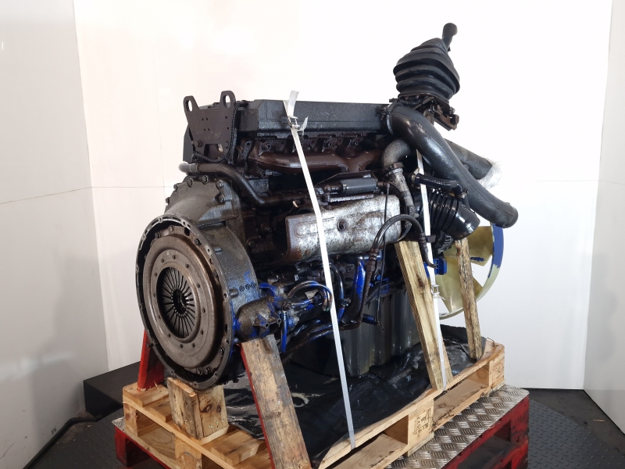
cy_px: 234
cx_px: 312
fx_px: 415
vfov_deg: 58.9
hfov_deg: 73.9
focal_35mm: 23
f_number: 1.8
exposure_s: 1/50
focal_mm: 6.4
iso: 80
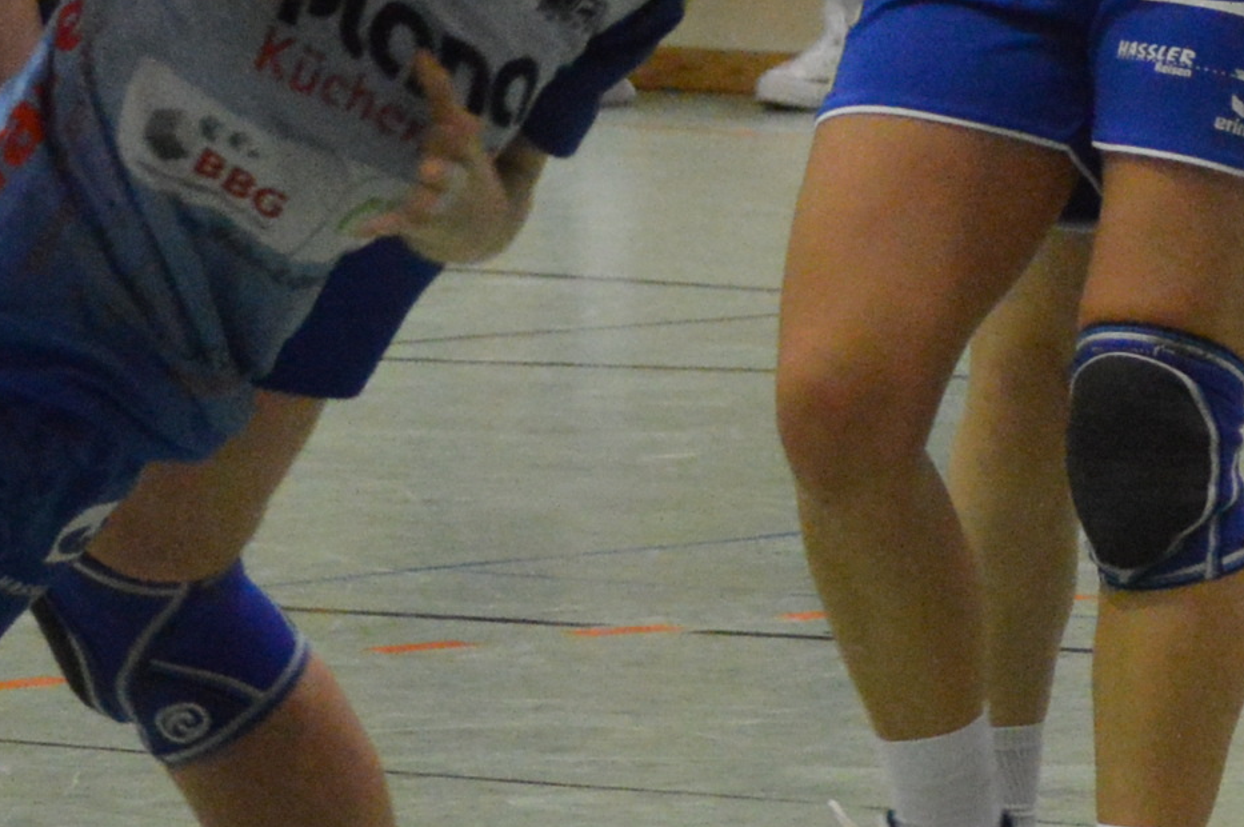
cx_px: 1776
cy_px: 195
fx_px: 17536
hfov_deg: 4.0
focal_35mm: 508
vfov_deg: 2.7
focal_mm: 70
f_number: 4.5
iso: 3200
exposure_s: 1/400
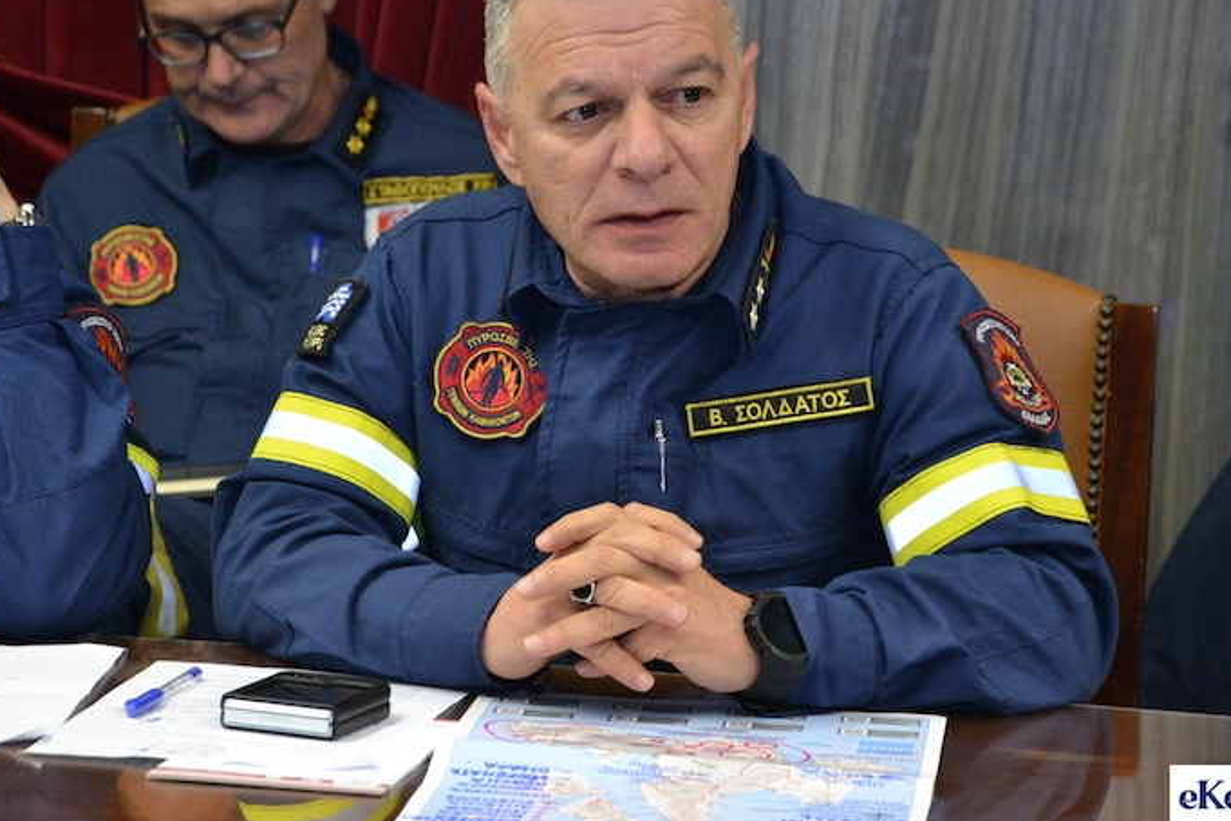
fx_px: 5539
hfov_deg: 12.7
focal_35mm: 162
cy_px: 346
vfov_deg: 8.5
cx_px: 700
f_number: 5.6
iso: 2200
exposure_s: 1/60
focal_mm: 92
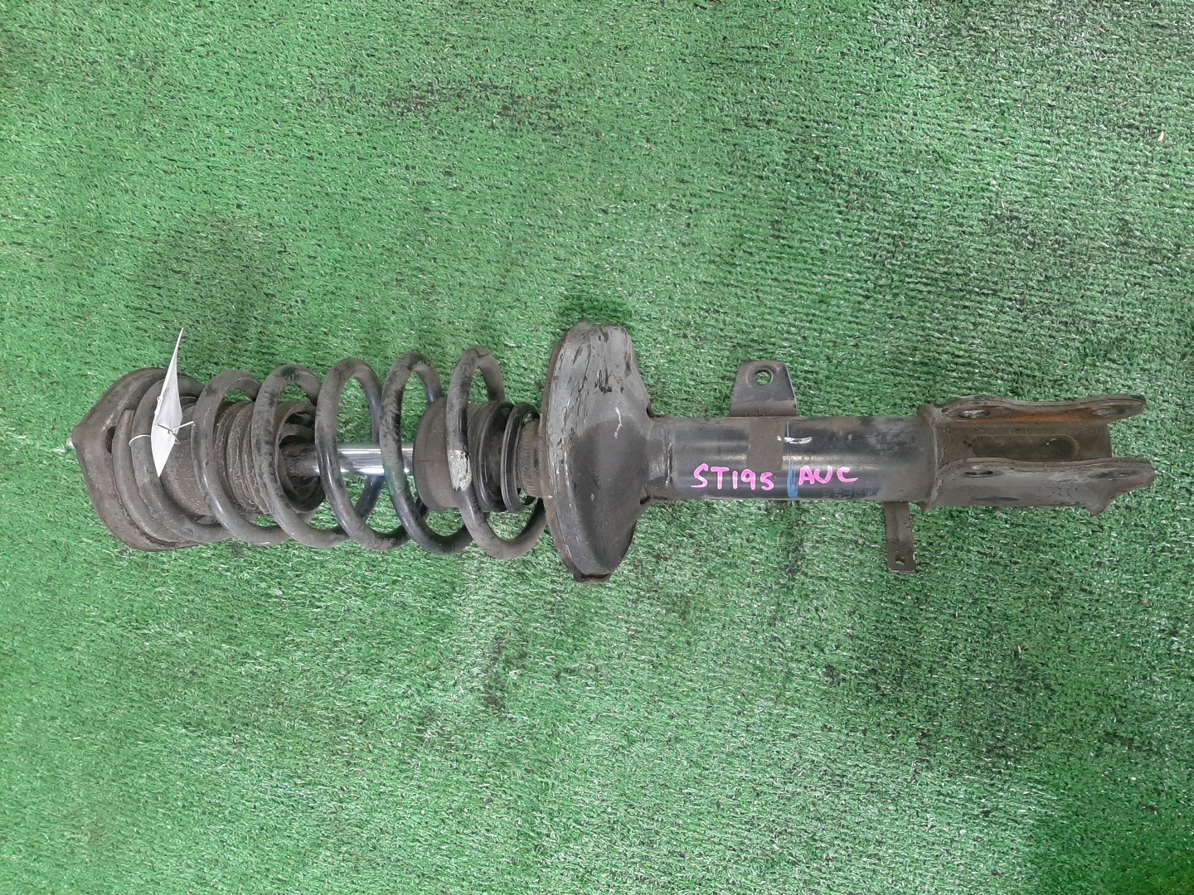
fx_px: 897
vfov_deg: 53.1
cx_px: 597
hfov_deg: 67.3
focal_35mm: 26
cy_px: 448
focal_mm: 3.93
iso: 192
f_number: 1.7
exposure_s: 1/33
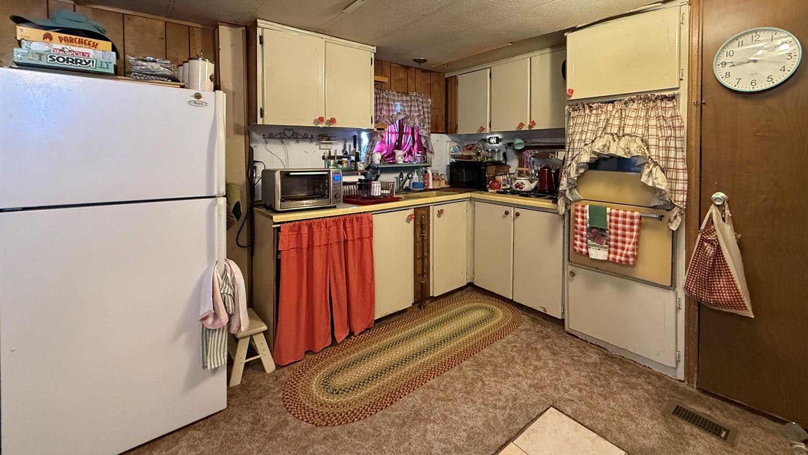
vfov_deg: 65.7
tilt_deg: -1.7
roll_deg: -0.6
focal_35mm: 16
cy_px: 160
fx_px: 343
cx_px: 413
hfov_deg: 99.3
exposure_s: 1/60
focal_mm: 2.22
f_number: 2.2
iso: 640
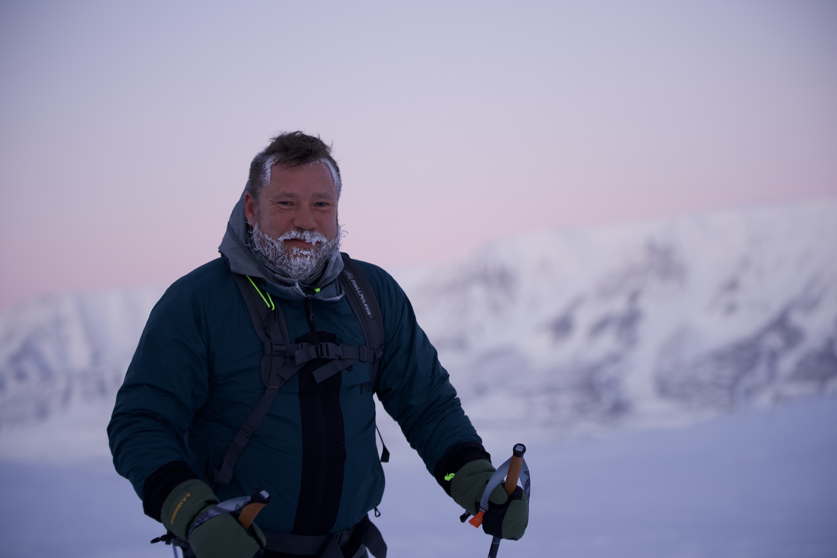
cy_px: 279
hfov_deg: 24.5
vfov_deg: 16.5
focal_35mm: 83
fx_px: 1930
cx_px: 418
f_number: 2.8
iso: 500
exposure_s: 1/320
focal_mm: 83
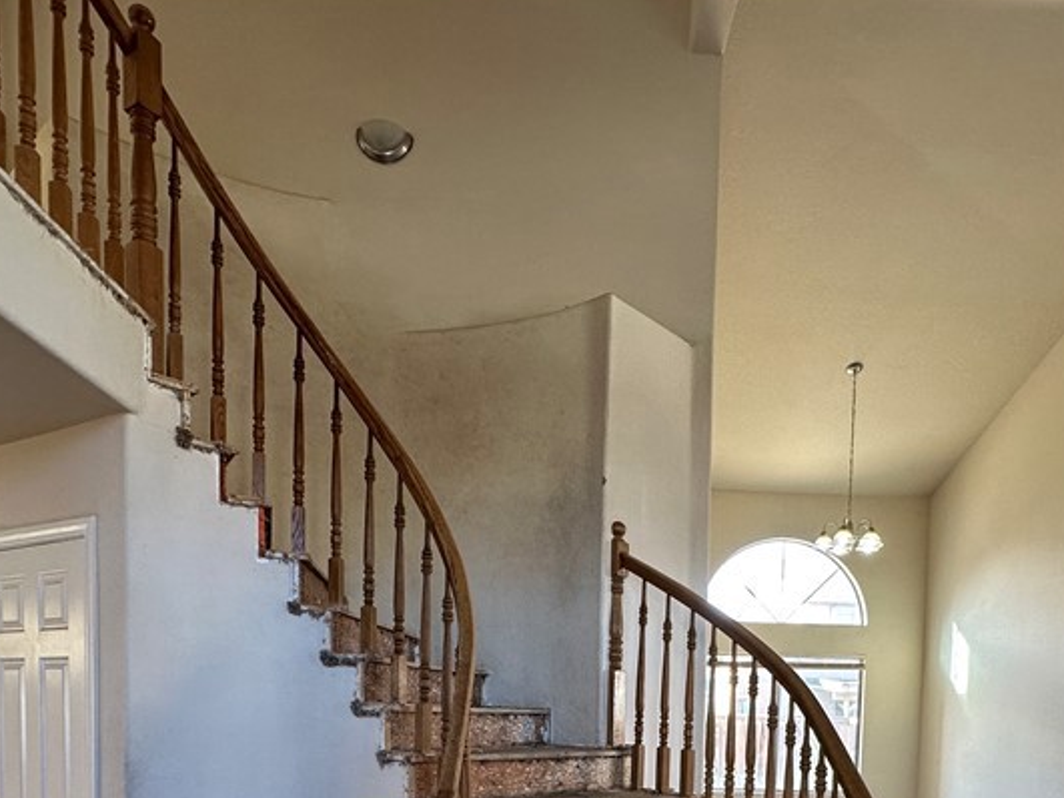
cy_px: 752
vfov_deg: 45.3
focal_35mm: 27
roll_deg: -1.6
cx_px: 581
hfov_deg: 65.2
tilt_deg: -3.4
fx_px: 830
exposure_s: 1/120
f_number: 2.2
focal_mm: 2.22
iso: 160
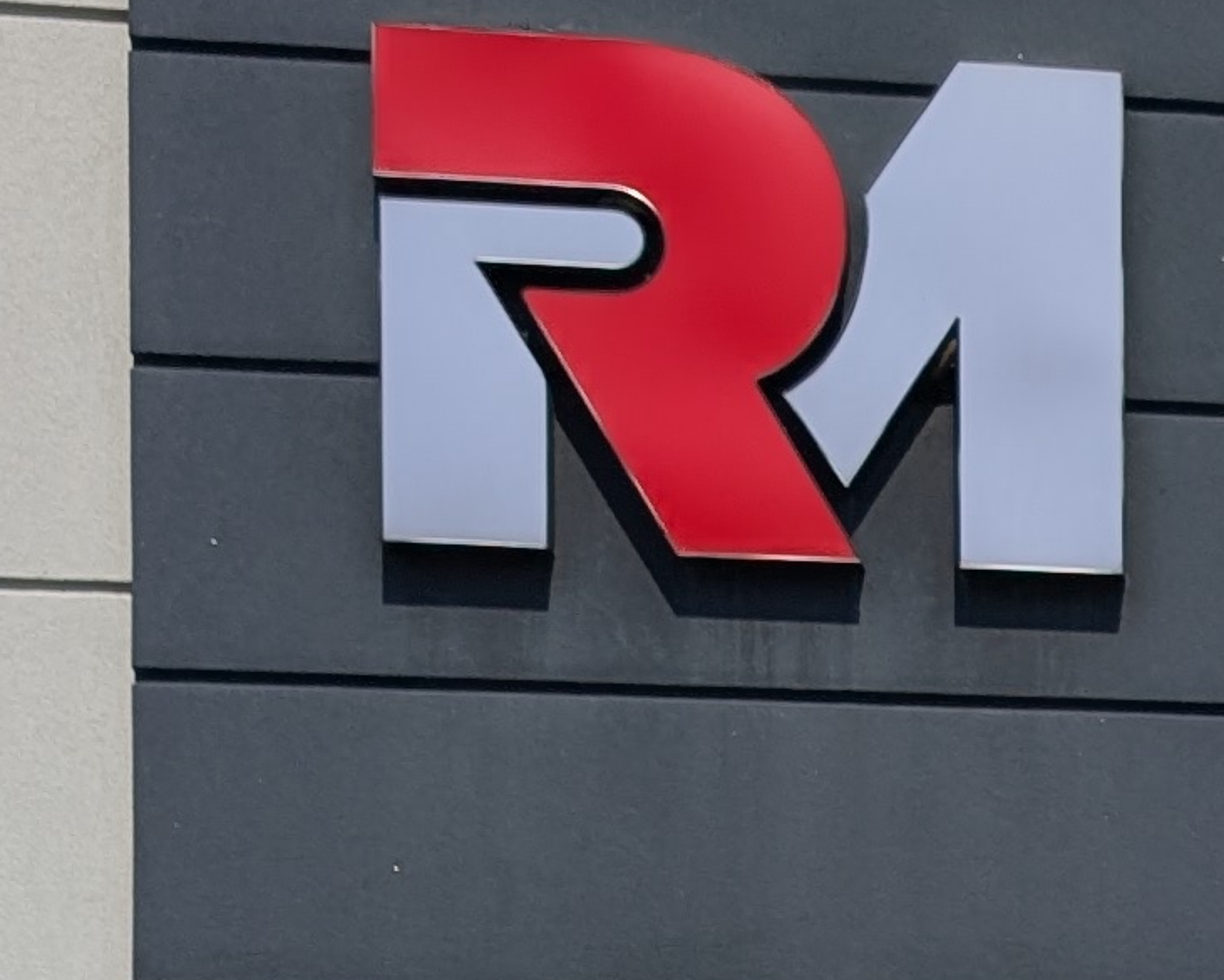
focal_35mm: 131
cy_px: 1534
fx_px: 4746
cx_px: 2515
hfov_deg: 12.7
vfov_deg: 11.2
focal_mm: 6.9
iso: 23
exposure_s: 1/2404
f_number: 1.68
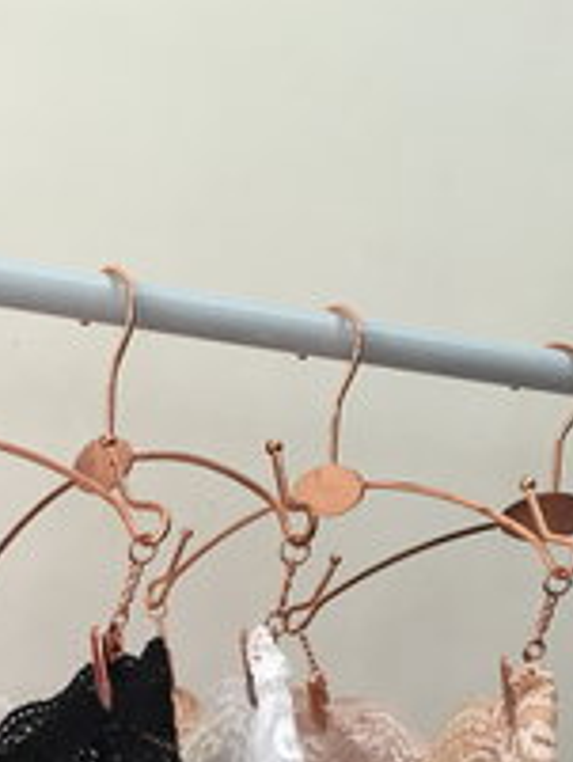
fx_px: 1698
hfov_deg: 18.9
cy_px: 904
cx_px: 68
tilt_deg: +0.1
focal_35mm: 77
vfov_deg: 23.3
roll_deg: -1.8
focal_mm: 4.15
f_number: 2.2
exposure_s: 1/33
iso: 32
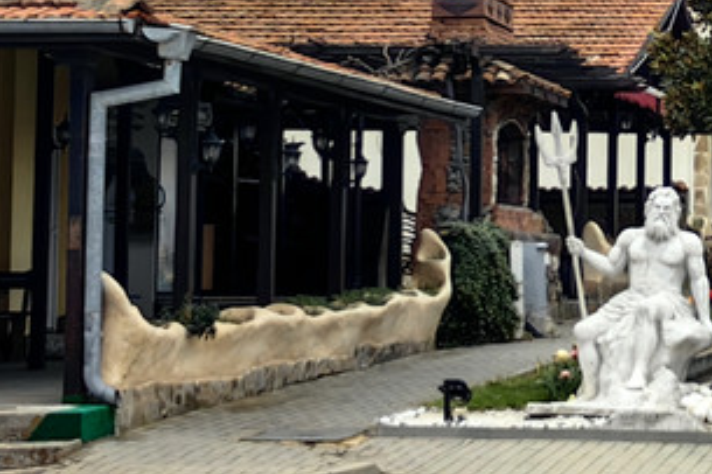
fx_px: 3321
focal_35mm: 168
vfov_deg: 8.1
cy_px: 100
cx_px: 689
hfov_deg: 12.1
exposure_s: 1/1942
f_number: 2
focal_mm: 5.75
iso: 80
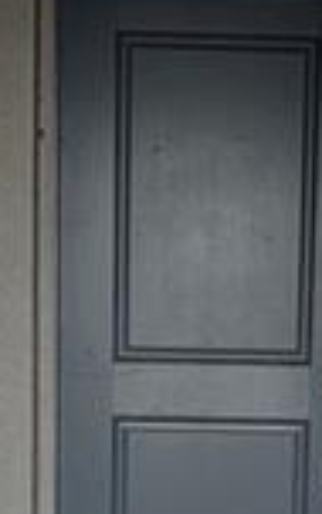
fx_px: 1404
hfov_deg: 13.0
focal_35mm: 100
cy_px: 507
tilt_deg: -8.2
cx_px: 254
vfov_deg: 20.2
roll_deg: -0.2
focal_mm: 2.22
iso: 50
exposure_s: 1/99
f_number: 2.2
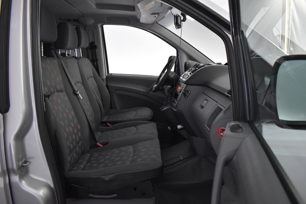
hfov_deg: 67.4
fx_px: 229
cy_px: 102
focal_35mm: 27
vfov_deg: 47.9
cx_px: 153
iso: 2800
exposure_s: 1/60
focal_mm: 18
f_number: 3.5
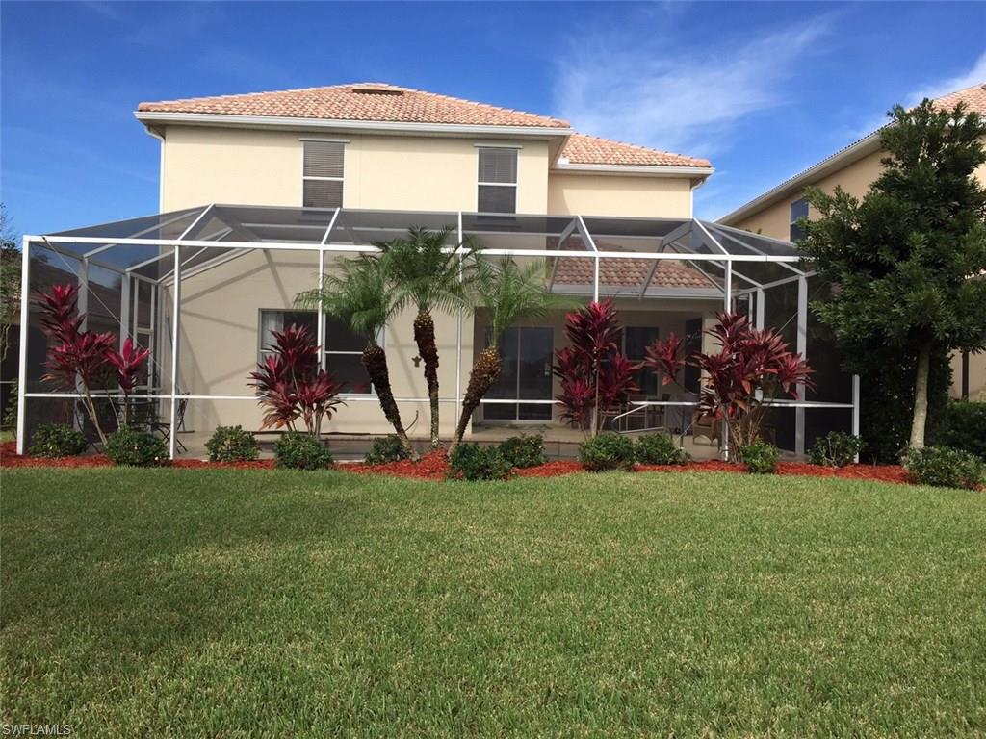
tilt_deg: +0.2
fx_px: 826
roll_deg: -2.5
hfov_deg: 61.7
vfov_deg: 48.2
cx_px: 493
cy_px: 370
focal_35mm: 29
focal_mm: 4.15
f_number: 2.2
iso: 32
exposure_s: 1/1582
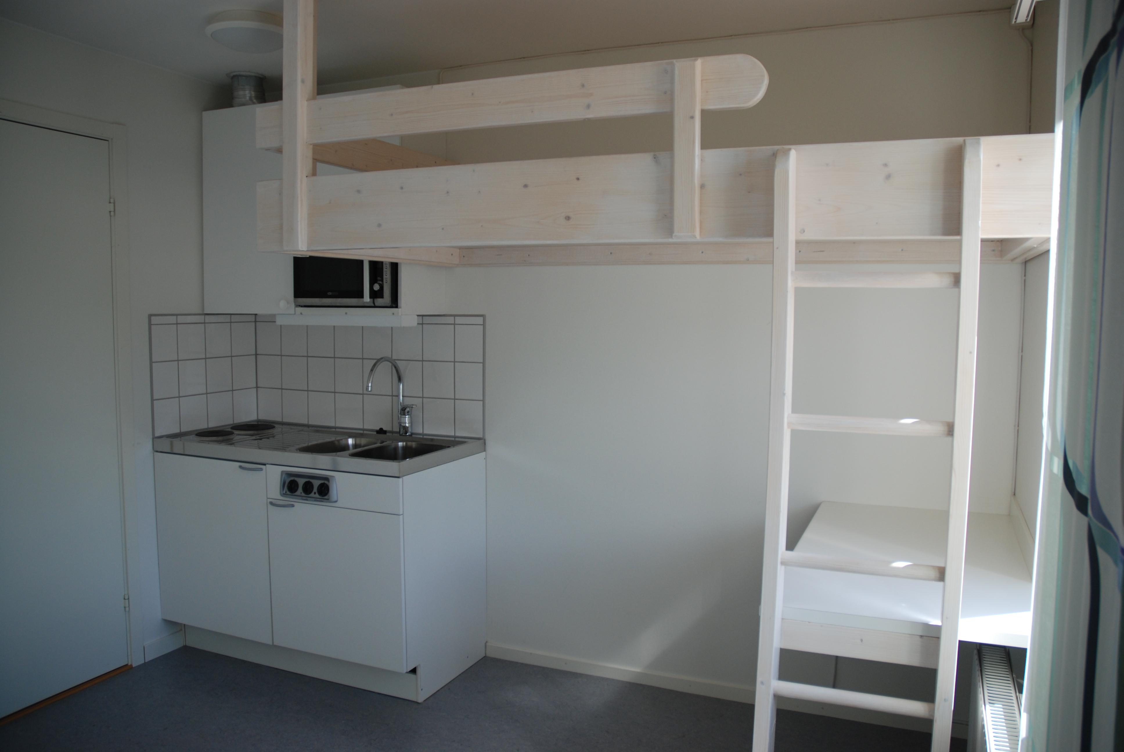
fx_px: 844
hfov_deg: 67.3
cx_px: 562
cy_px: 376
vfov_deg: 48.0
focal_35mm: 27
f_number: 3.5
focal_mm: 18
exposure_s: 1/250
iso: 200
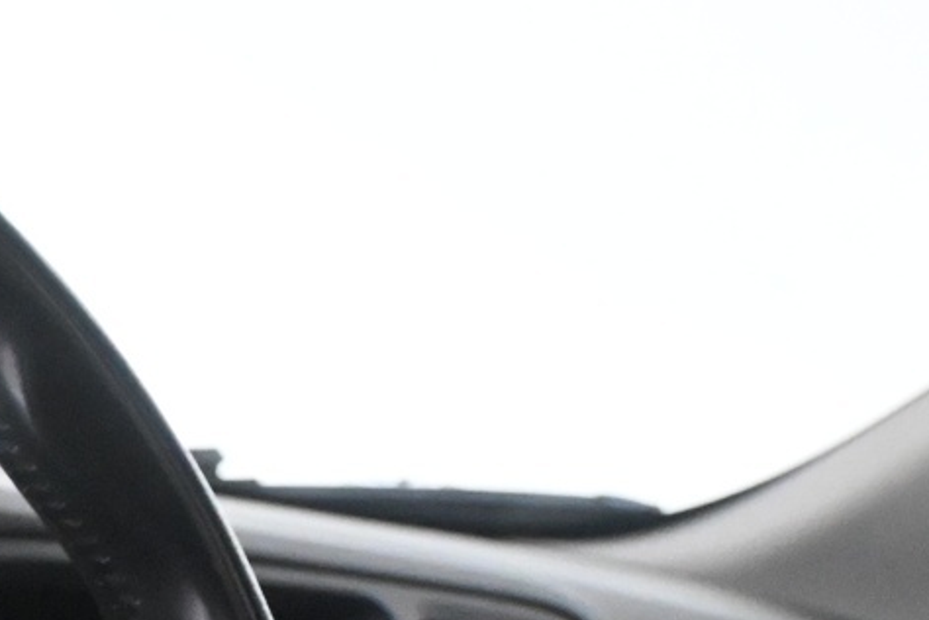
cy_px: 769
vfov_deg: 9.1
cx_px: -323
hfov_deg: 13.3
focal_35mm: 149
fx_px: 3837
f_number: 4.8
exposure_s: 1/60
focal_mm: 29
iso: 6400
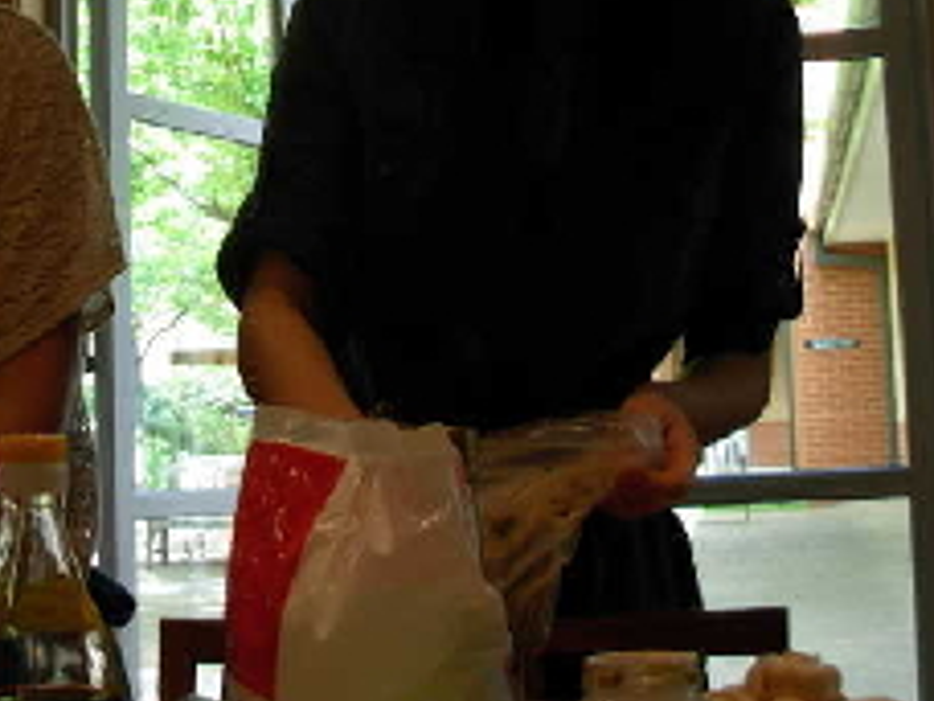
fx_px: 2159
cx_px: 229
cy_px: 33
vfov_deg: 18.1
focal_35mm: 80
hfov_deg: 24.1
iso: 79
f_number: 2.9
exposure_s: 1/35.9
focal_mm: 6.3
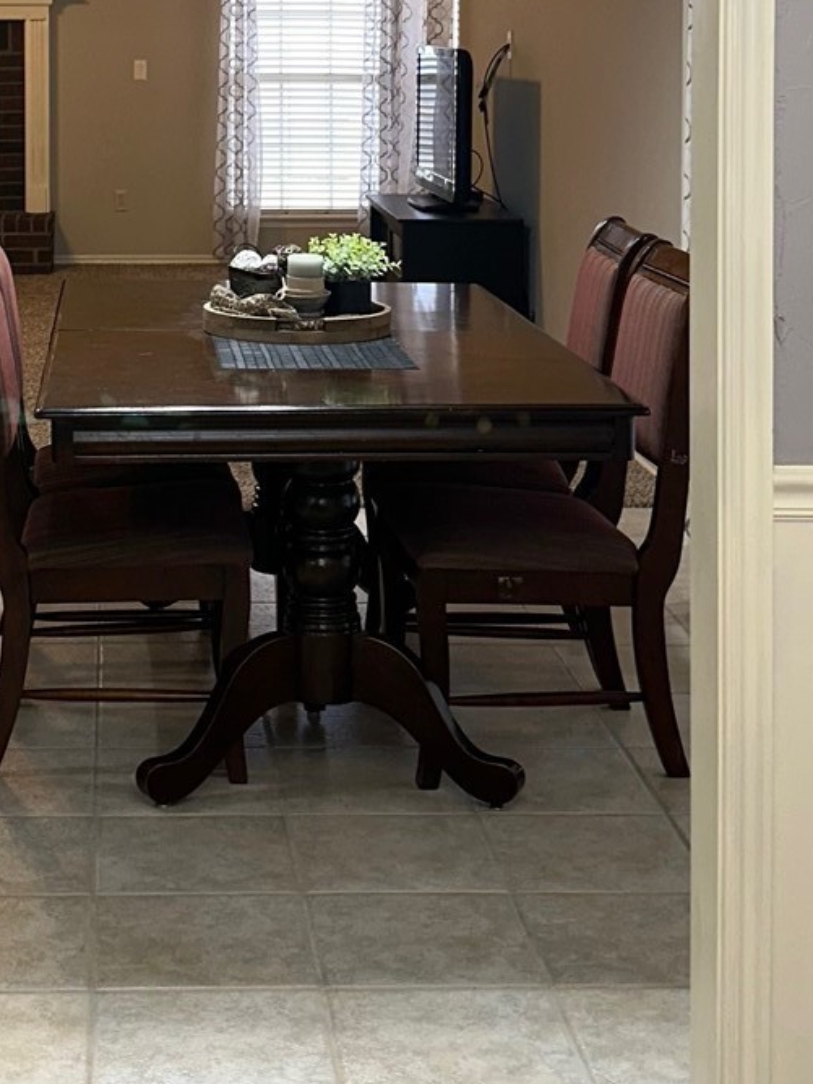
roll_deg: -0.6
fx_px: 2161
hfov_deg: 21.1
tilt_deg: -1.7
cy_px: 91
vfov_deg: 27.1
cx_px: 162
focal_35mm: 69
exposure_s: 1/22
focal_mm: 6.86
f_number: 1.78
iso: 64
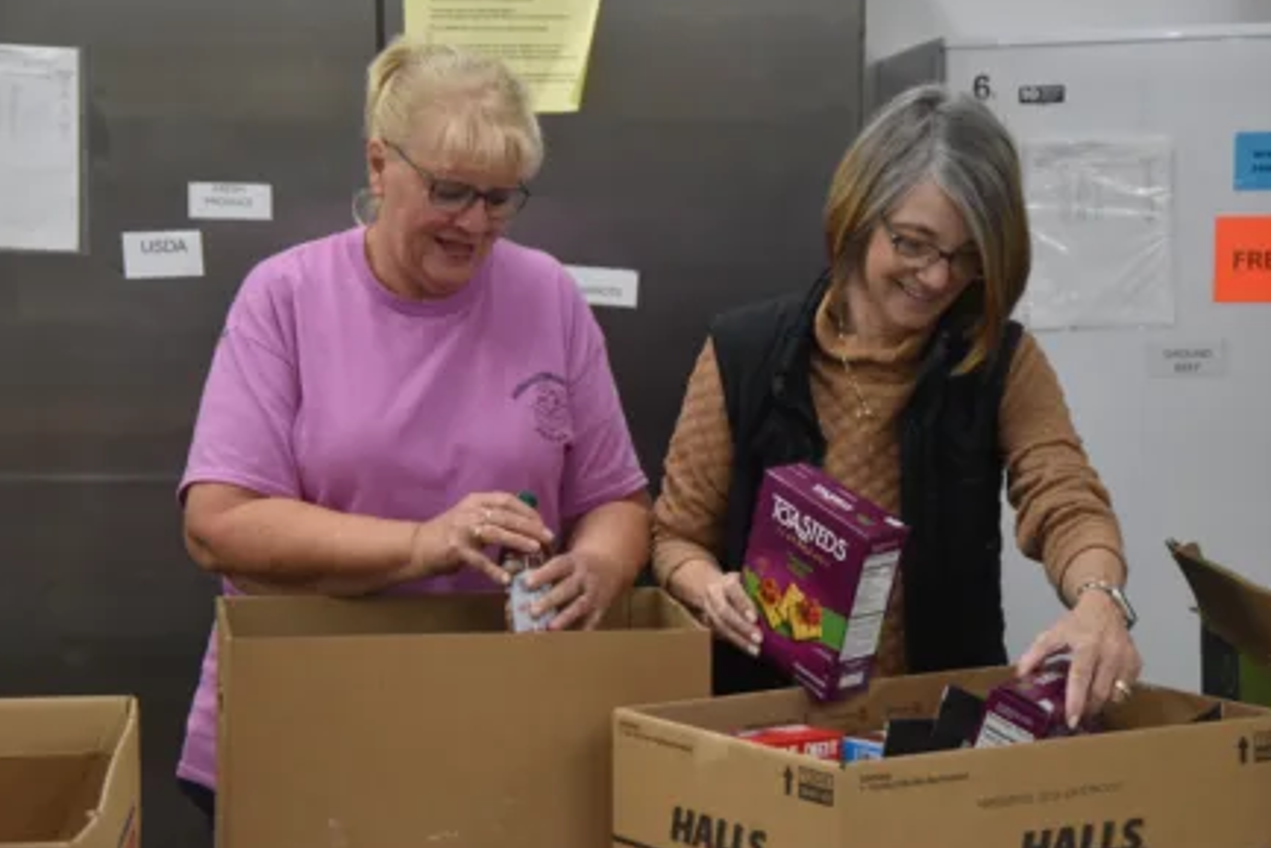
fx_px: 2861
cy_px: 414
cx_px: 637
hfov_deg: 25.1
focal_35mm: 81
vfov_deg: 16.9
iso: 1000
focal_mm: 52
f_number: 5
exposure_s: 1/125
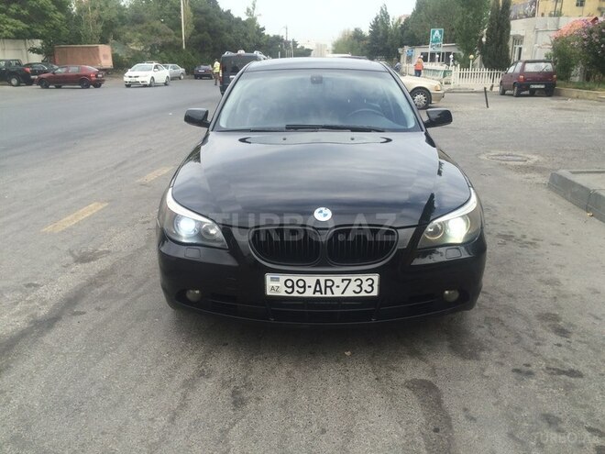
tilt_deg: -20.1
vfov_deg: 48.2
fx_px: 507
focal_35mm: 29
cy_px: 227
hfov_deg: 61.7
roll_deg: +0.2
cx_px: 302
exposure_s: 1/380
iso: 32
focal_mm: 4.15
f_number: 2.2
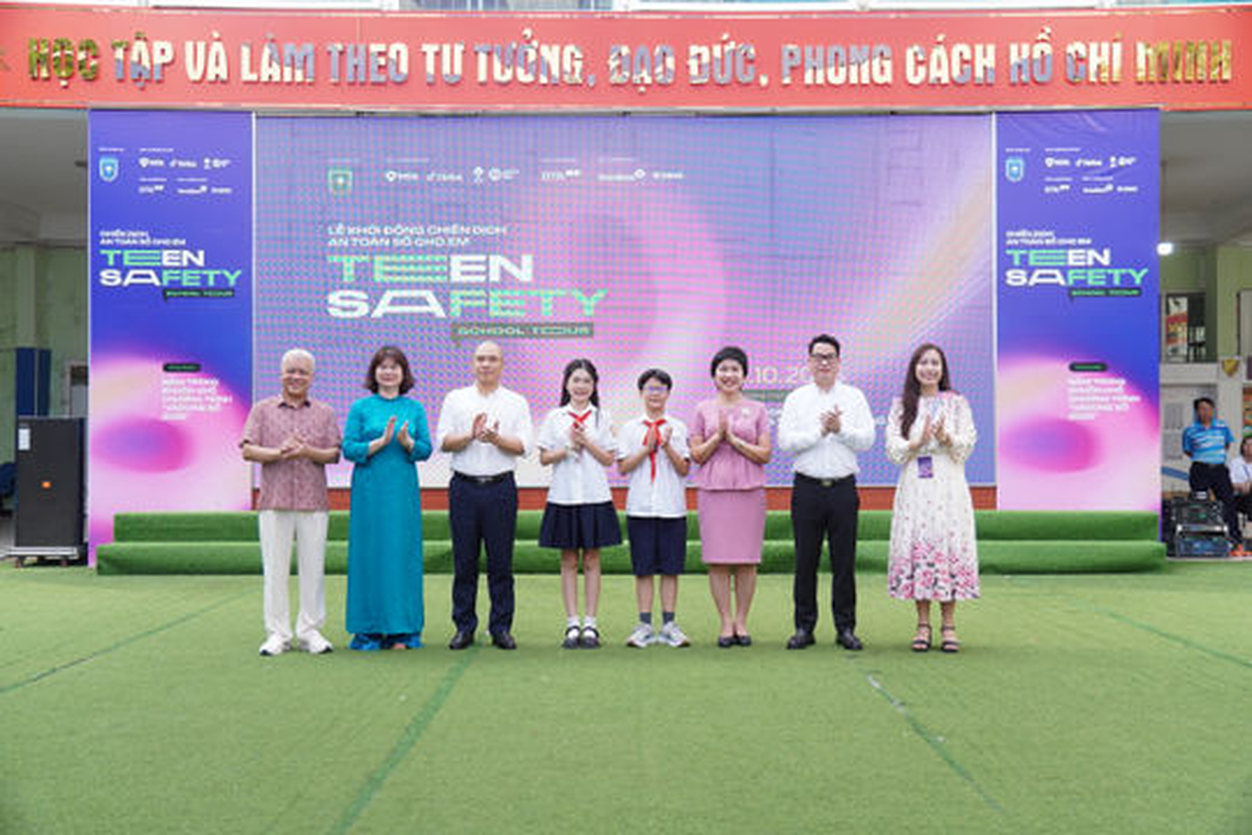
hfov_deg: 53.1
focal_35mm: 36
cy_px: 418
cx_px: 626
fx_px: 1252
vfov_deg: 36.9
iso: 100
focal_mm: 24
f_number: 2.8
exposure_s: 1/125
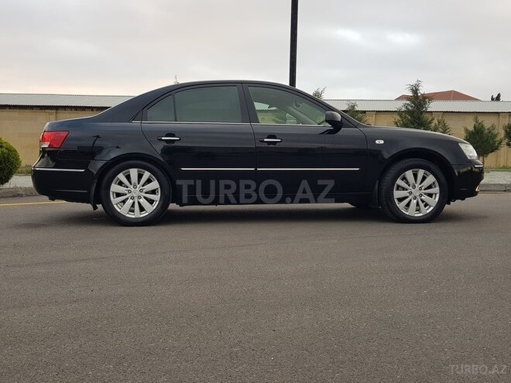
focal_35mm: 26
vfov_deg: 53.1
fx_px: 384
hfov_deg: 67.3
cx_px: 256
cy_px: 192
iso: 40
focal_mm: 4.2
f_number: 1.7
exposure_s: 1/119
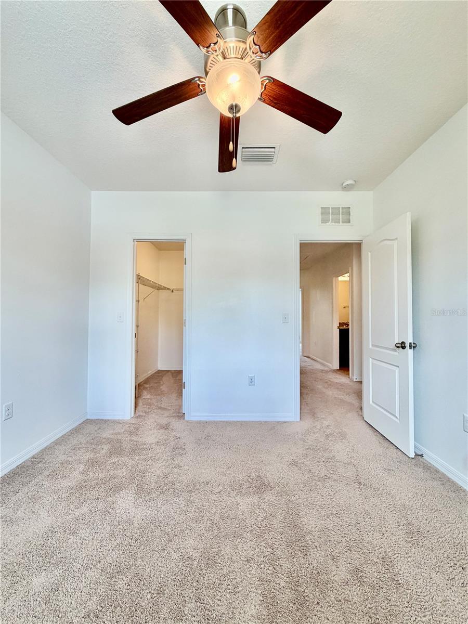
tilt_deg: +1.8
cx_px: 234
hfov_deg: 85.7
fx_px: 252
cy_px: 312
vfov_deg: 102.1
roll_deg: -0.6
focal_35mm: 14
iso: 160
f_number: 2.2
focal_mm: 2.22
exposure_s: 1/120
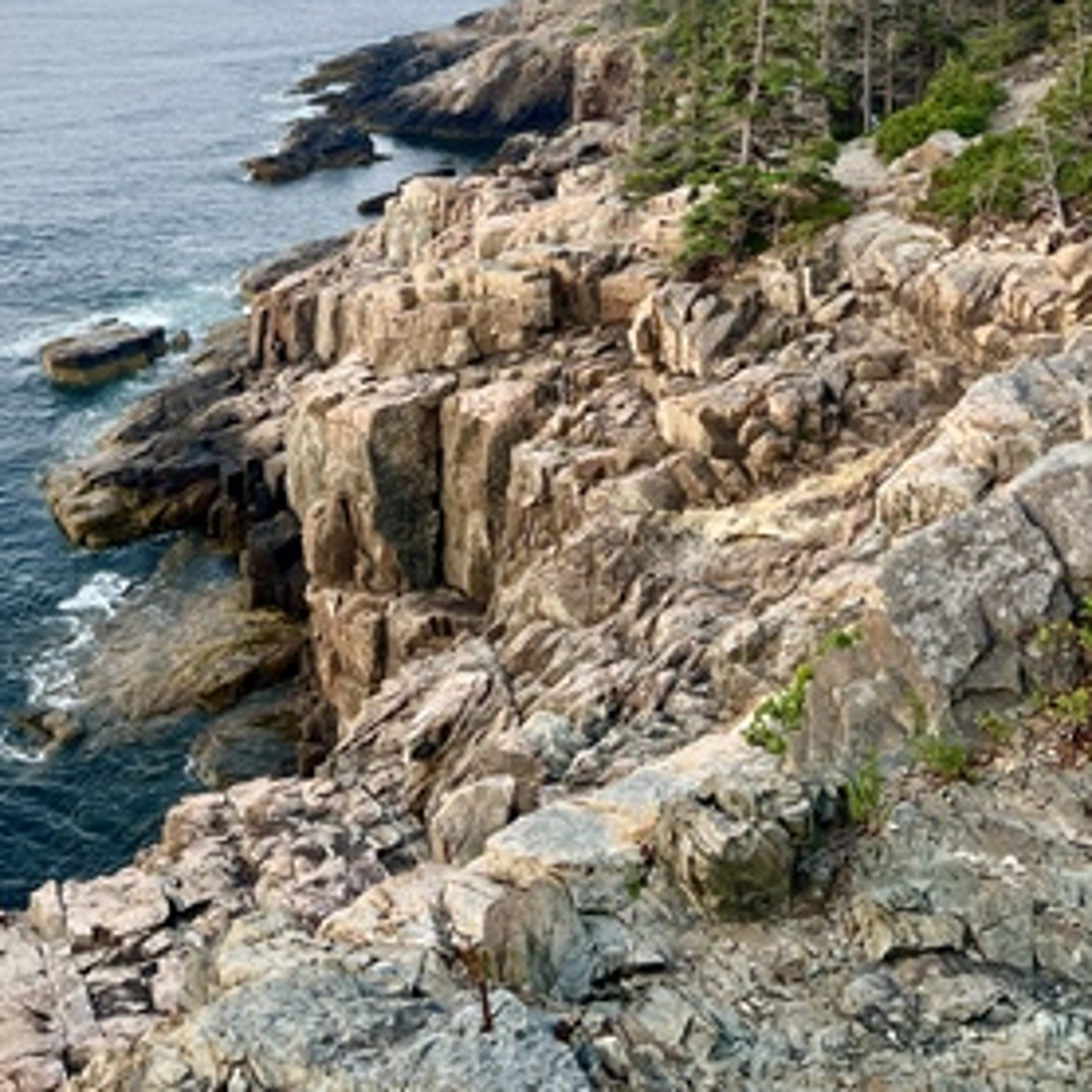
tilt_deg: -8.1
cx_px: 432
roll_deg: +1.7
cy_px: 86
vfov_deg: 36.5
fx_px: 1535
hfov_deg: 39.0
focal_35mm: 43
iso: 50
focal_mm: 5.7
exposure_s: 1/121
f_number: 1.5
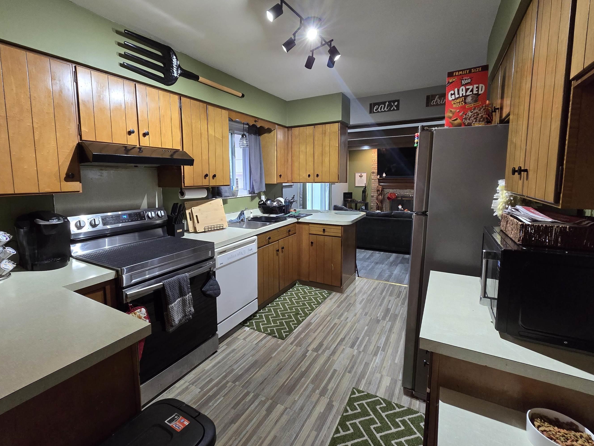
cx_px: 282
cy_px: 204
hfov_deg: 98.1
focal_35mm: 15
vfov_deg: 81.6
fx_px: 257
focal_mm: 2.2
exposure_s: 1/60
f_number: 2.2
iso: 500
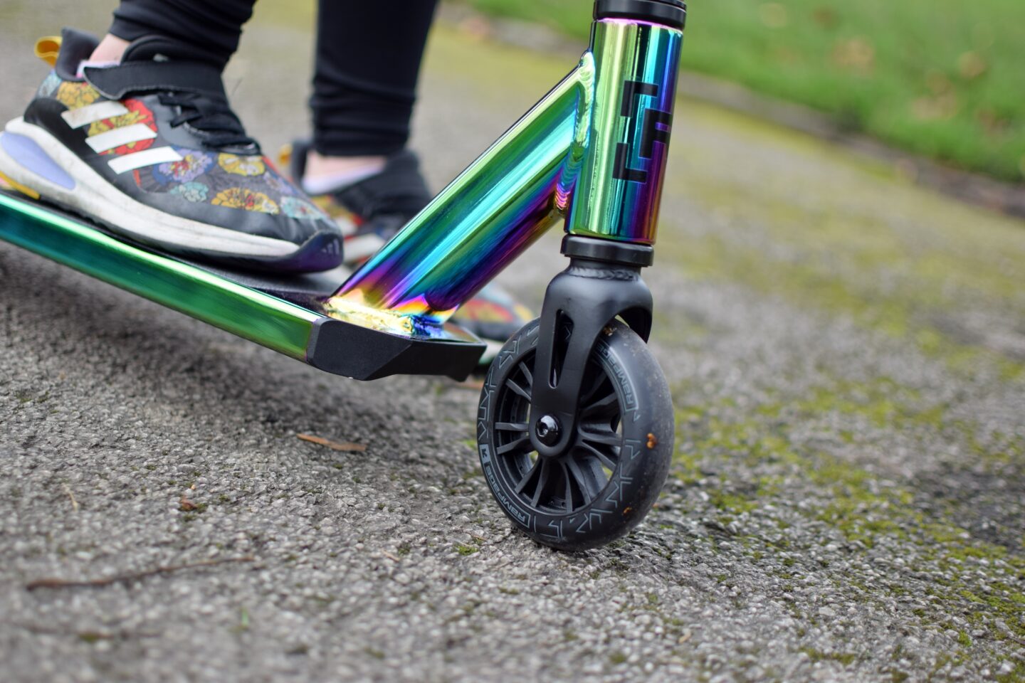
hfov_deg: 37.9
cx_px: 512
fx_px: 1495
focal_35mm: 52
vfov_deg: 25.8
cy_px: 342
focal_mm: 35
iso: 100
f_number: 1.8
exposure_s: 1/320
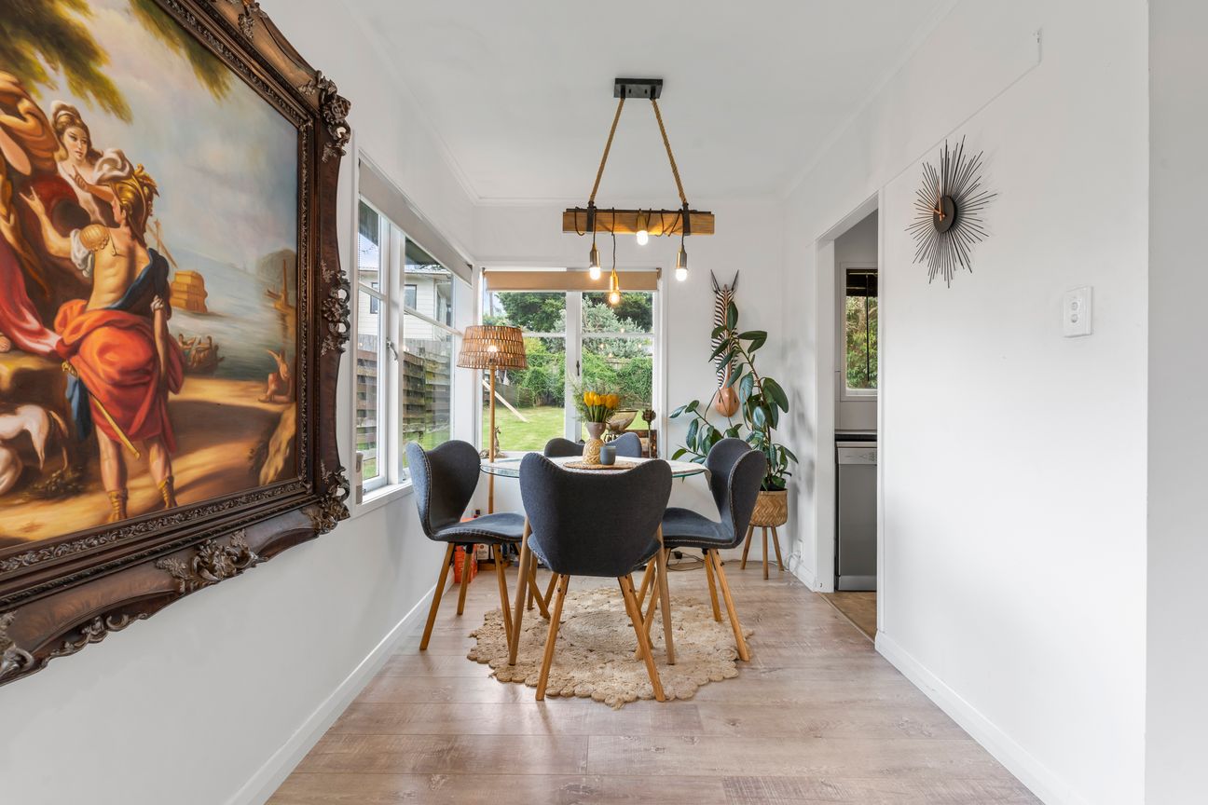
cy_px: 402
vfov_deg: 67.4
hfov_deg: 90.0
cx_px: 604
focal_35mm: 18
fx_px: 604
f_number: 9
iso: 400
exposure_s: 1/8
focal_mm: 18
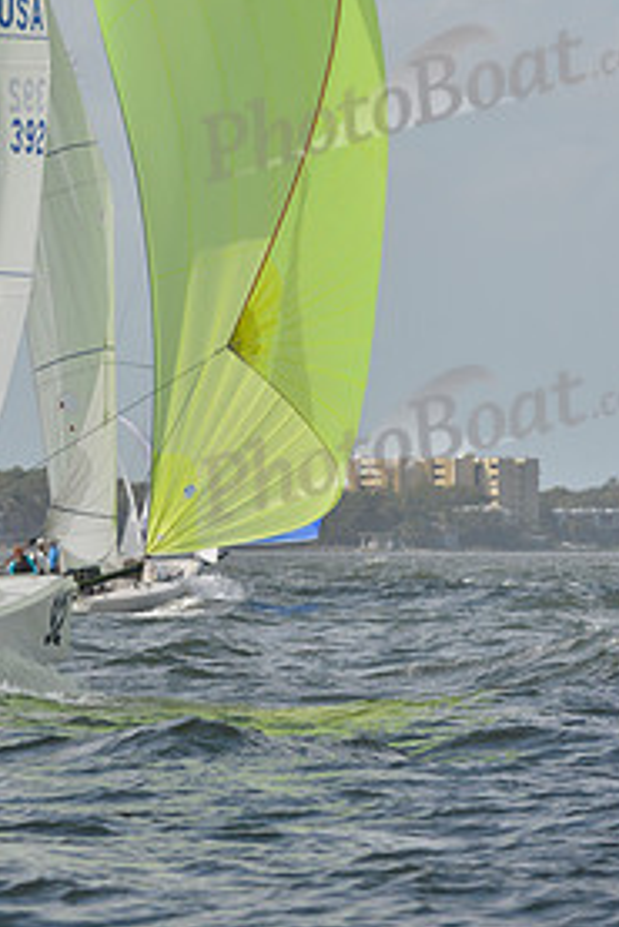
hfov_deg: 3.1
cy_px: -30
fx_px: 11308
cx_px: 28
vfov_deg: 4.7
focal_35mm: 439
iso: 400
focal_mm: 210
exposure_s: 1/1600
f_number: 8
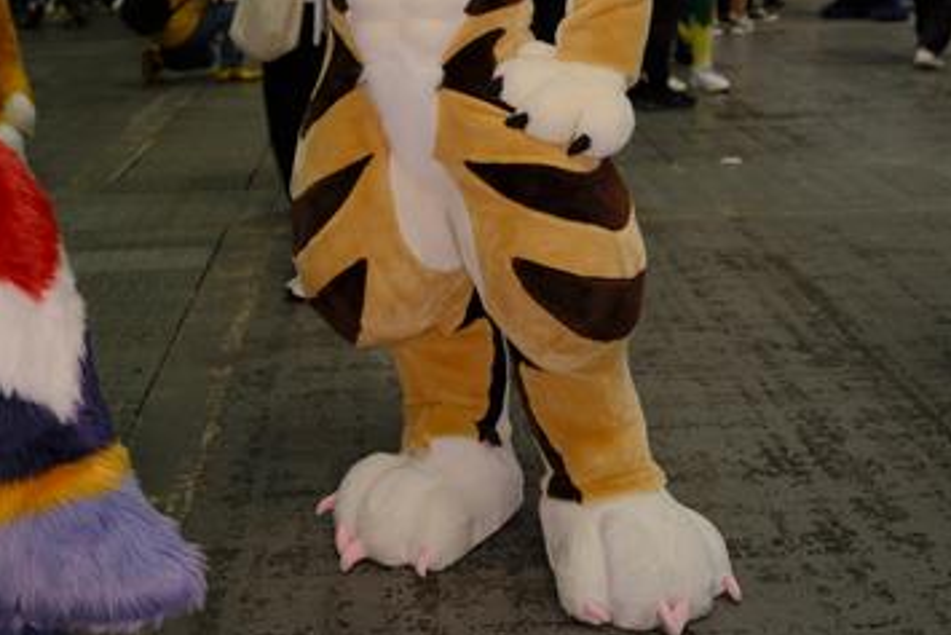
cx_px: 474
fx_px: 1374
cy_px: 19
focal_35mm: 52
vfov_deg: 24.9
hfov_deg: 38.2
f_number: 4
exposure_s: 1/60
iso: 1000
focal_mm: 46.5
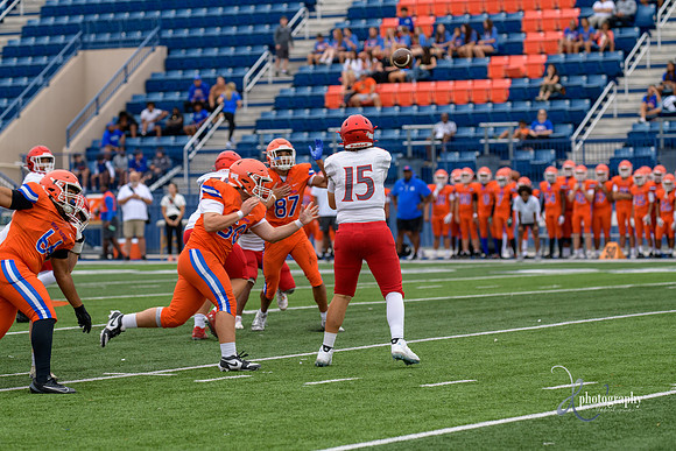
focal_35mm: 160
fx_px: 3005
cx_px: 338
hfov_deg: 12.8
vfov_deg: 8.6
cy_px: 226
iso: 360
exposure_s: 1/800
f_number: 3.5
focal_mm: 160
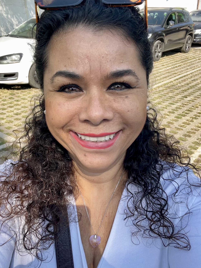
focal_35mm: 31
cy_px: 136
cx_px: 101
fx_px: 240
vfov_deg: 58.3
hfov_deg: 45.4
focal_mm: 2.71
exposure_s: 1/237
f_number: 2.2
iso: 25
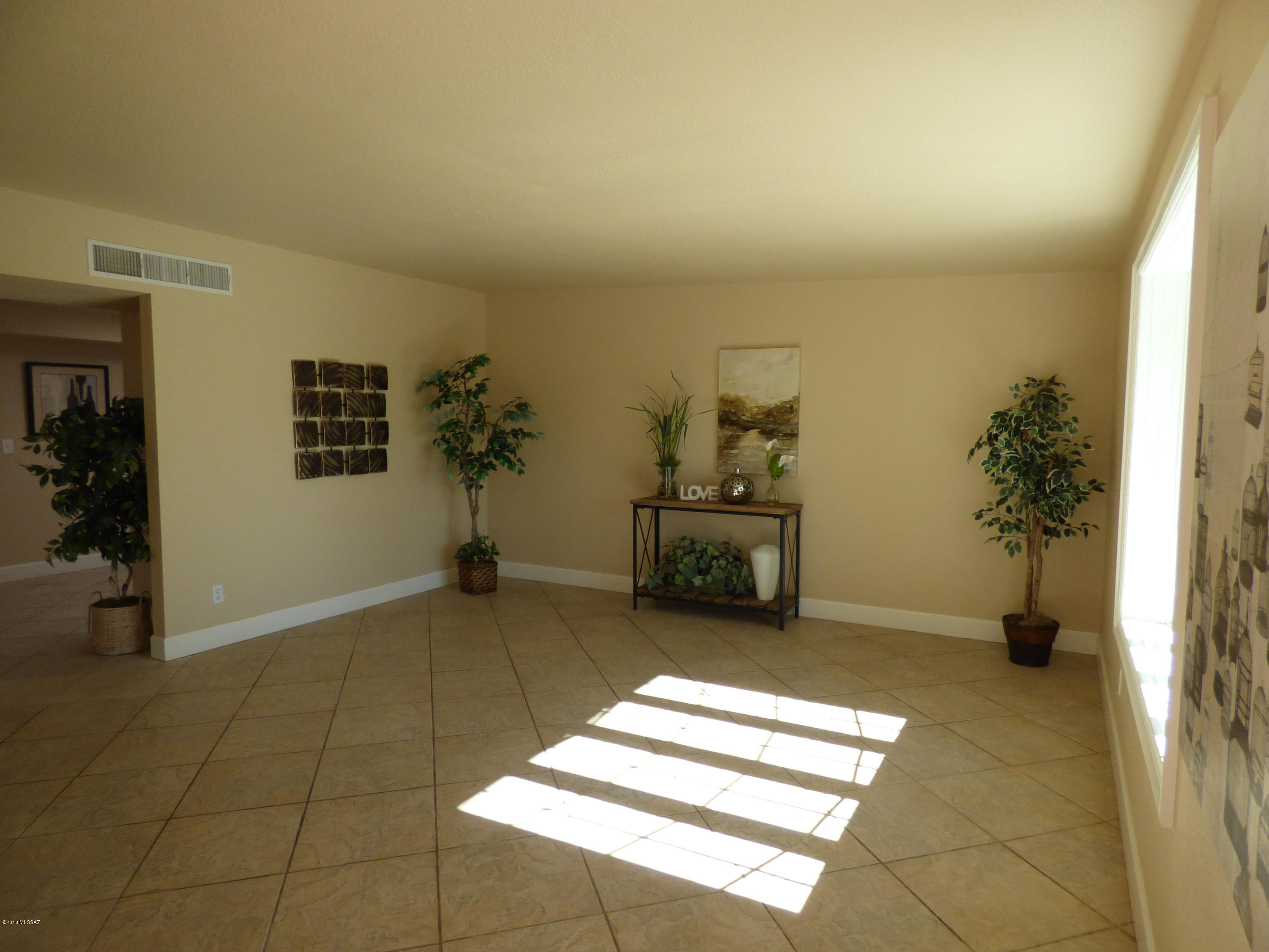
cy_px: 476
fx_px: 733
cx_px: 634
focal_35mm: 20
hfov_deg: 81.7
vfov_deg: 66.0
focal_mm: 3.58
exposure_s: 1/250
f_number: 2.8
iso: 200
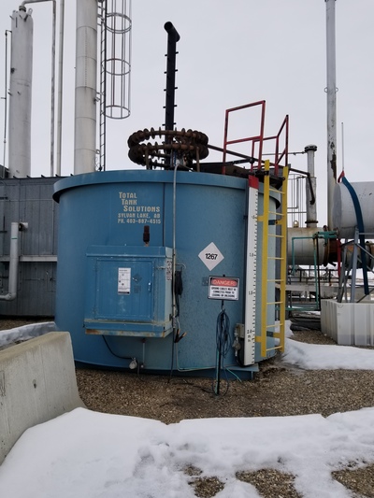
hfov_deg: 53.1
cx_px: 187
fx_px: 374
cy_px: 249
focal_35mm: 26
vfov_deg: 67.3
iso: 50
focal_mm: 4.25
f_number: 1.7
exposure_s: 1/933
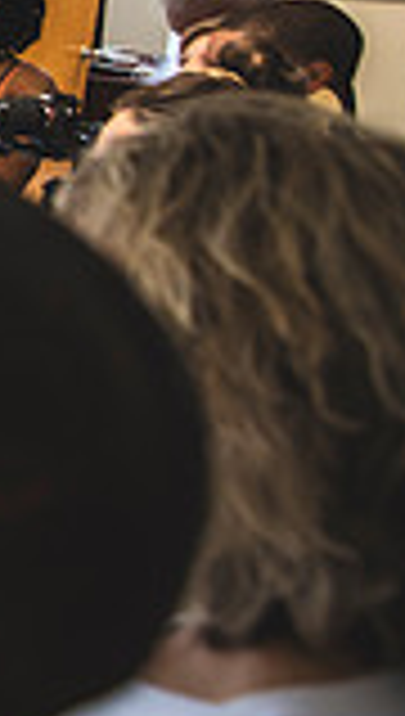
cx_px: -892
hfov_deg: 10.7
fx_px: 1121
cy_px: 111
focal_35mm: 59
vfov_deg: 34.0
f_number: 2.8
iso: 800
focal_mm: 14
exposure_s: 1/200
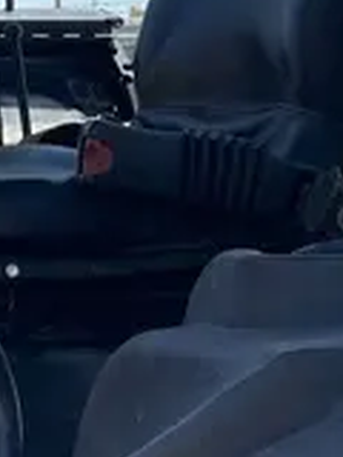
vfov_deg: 15.5
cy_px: -184
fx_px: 1572
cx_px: -180
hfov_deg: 11.9
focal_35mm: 119
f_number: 1.6
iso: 50
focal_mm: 4.2
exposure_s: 1/2564
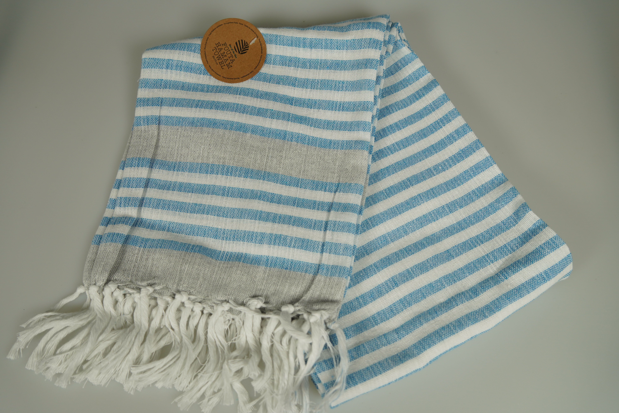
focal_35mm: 27
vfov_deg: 47.9
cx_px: 310
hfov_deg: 67.4
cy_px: 206
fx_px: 464
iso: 100
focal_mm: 18
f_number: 4.5
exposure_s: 1/50
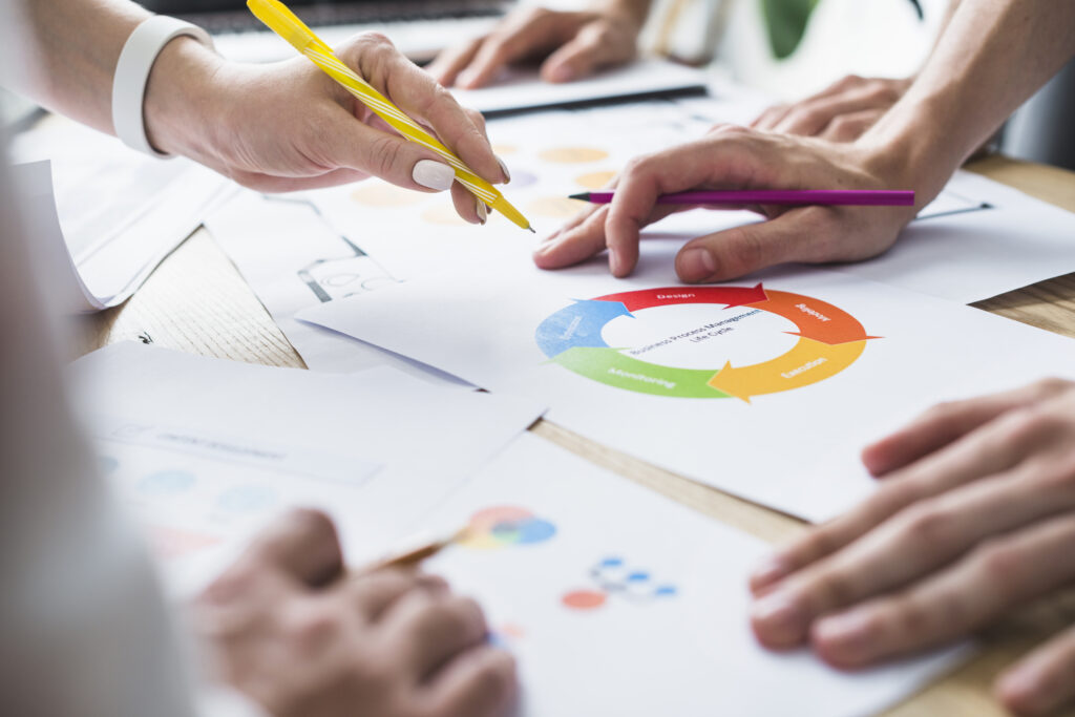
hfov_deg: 39.6
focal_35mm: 50
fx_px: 1493
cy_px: 358
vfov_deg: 27.0
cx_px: 538
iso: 250
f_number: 3.5
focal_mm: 50
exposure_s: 1/160
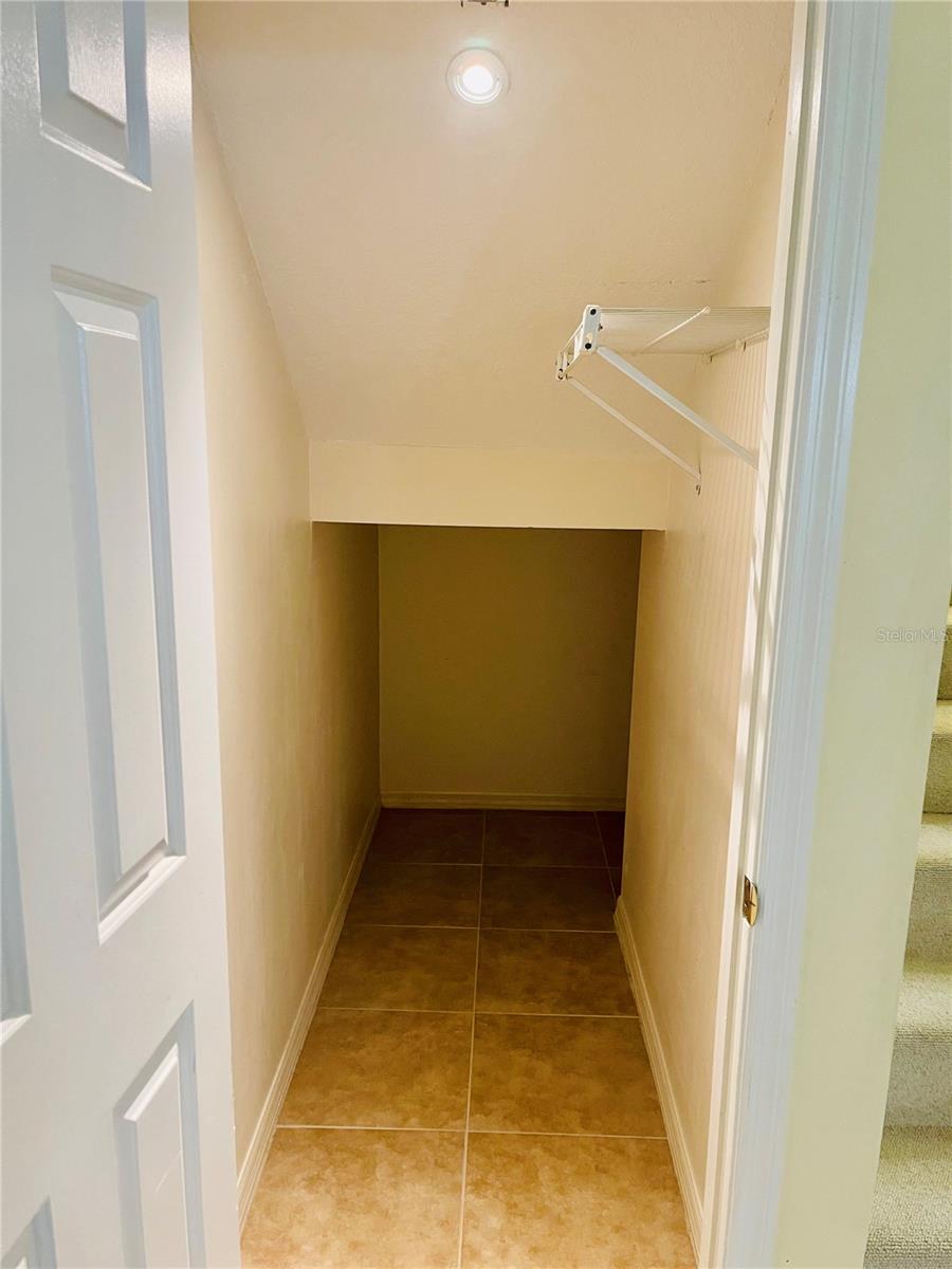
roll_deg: -0.8
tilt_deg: -12.8
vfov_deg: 69.4
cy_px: 634
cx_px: 476
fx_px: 917
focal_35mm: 25
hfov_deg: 54.9
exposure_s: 1/60
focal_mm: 5.1
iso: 400
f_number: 1.6
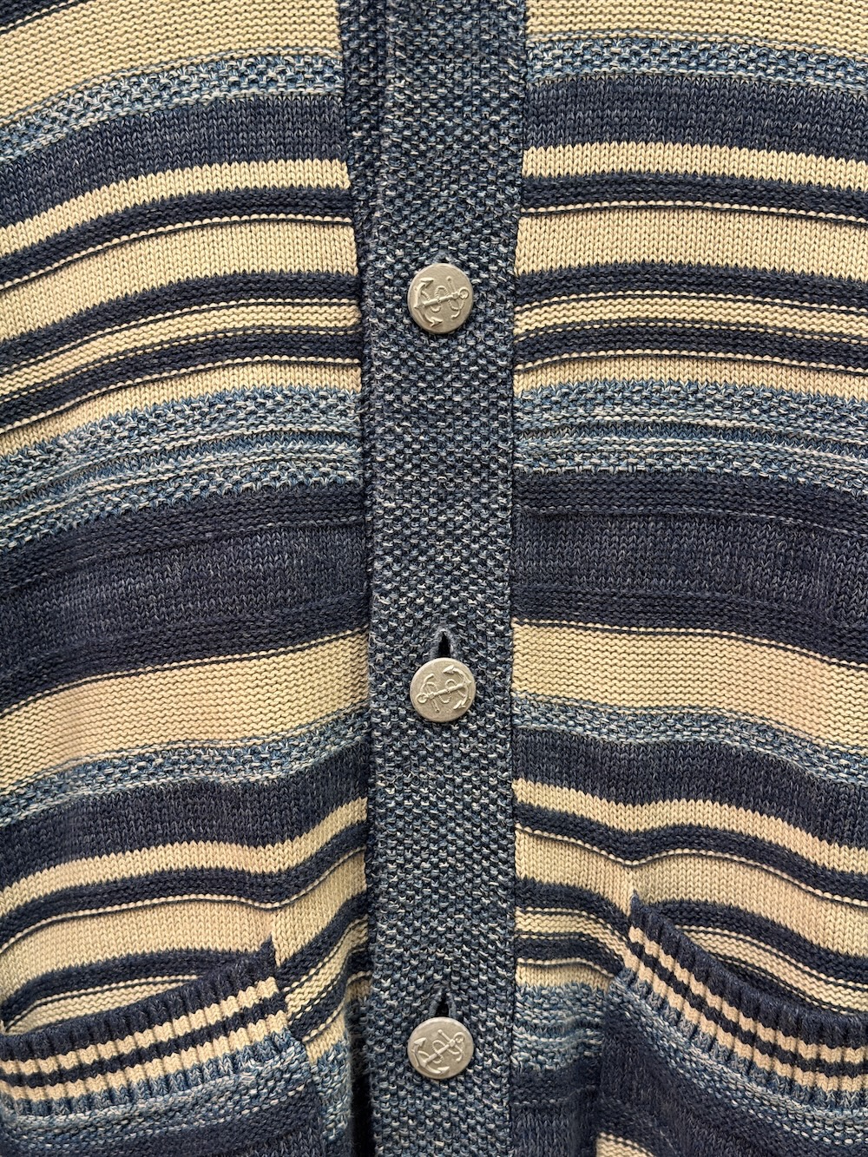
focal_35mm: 48
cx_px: 434
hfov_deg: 30.3
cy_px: 578
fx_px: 1605
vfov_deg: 39.7
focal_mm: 6.76
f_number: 1.78
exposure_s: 1/30
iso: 640
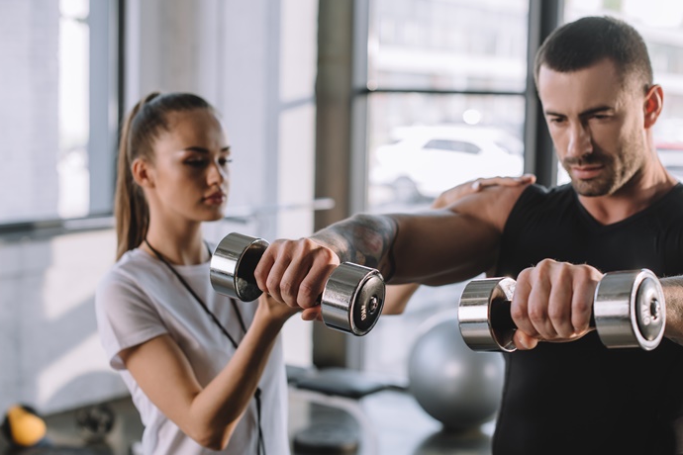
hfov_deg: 34.5
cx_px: 366
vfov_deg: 23.4
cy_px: 260
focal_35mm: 58
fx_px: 1100
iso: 160
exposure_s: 1/200
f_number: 3.2
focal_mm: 50
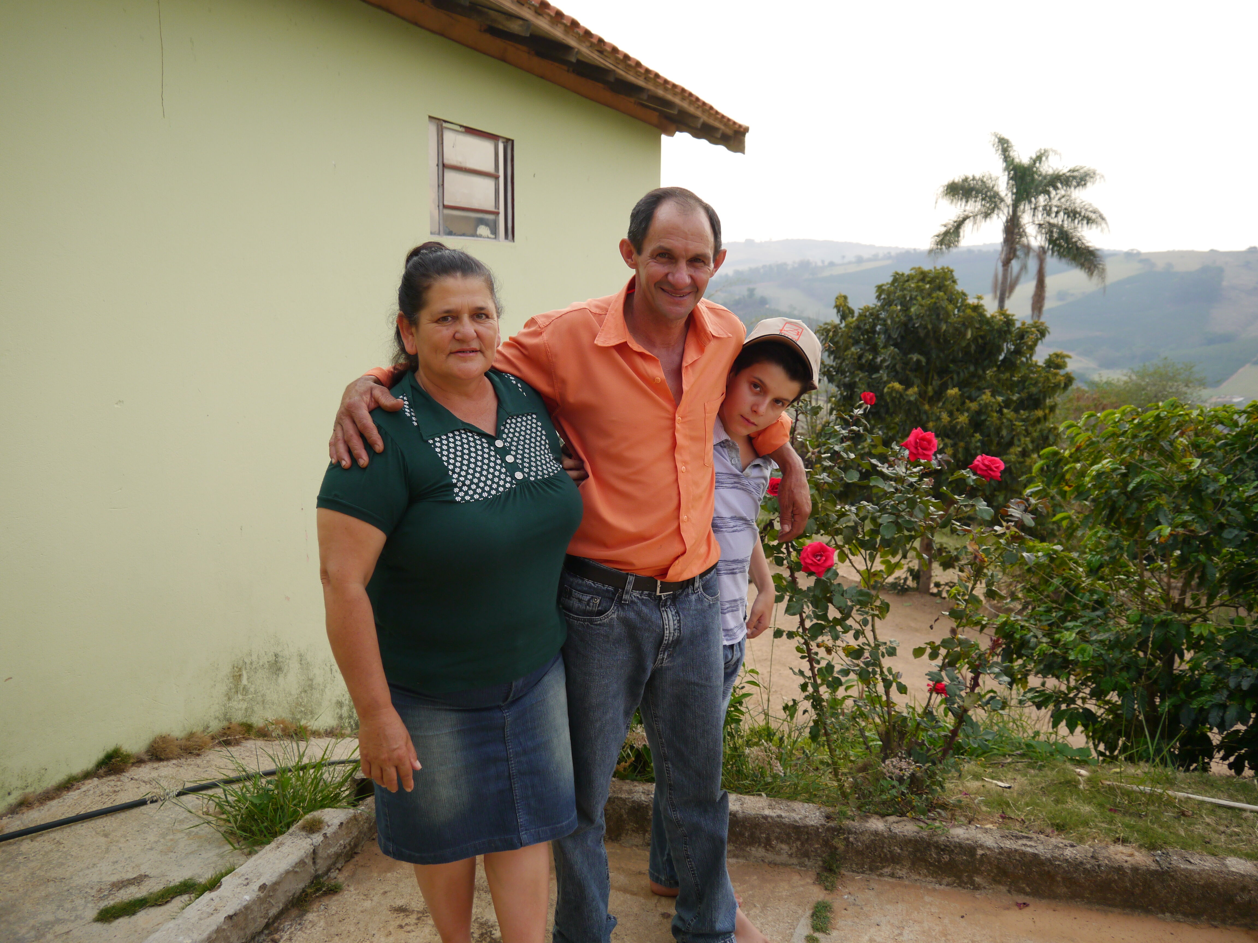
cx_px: 629
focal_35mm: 28
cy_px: 472
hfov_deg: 63.4
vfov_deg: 49.7
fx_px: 1018
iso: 160
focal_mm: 14
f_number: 3.5
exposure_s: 1/400
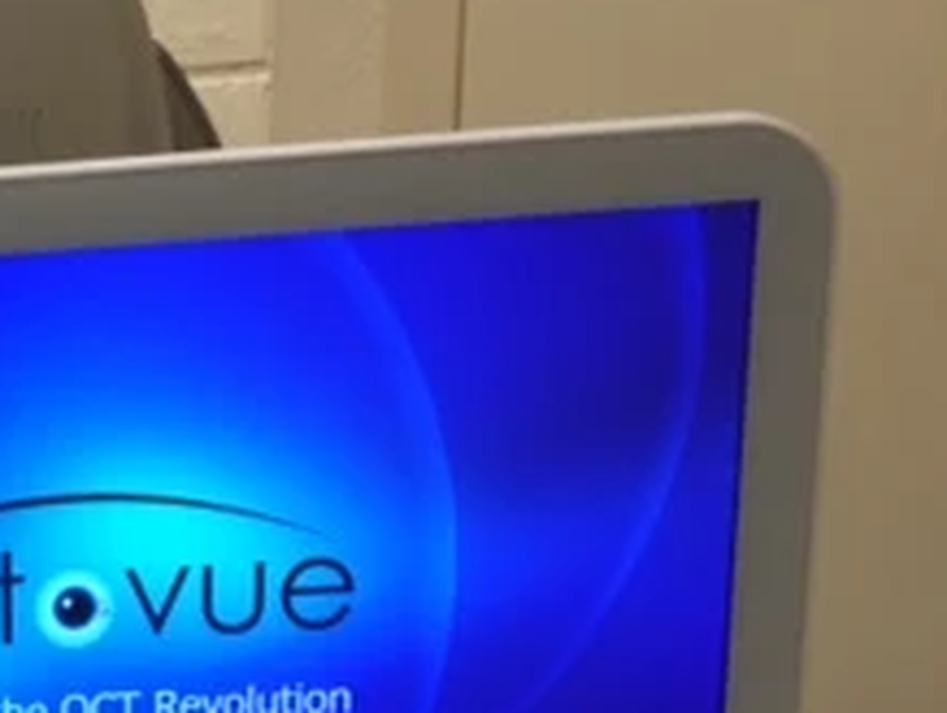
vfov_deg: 15.9
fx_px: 2410
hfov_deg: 19.8
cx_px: -387
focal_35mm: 88
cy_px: 943
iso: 100
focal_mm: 4.12
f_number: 2.2
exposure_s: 1/30
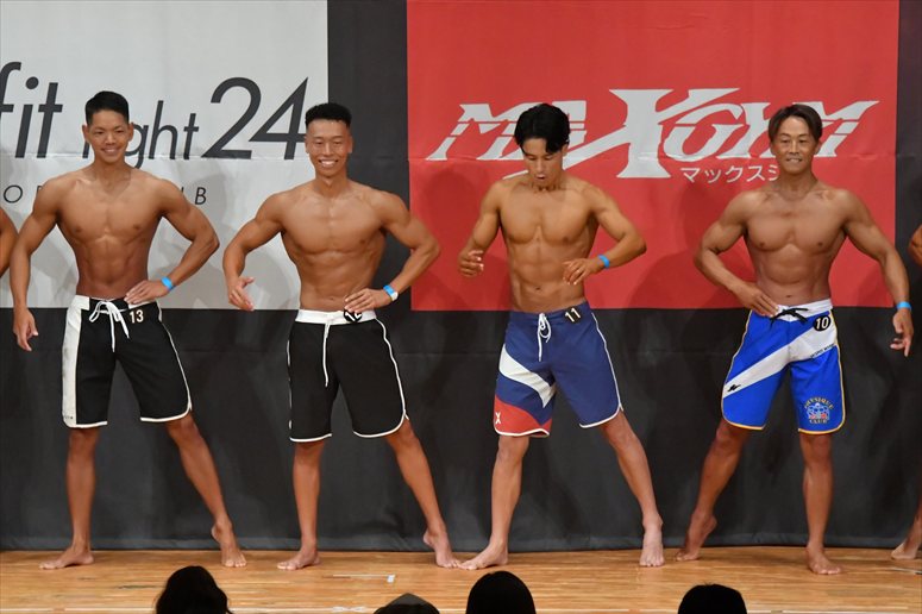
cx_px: 461
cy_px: 307
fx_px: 6528
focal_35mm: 255
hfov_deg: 8.1
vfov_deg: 5.4
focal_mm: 170
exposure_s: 1/400
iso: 9000
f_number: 5.6
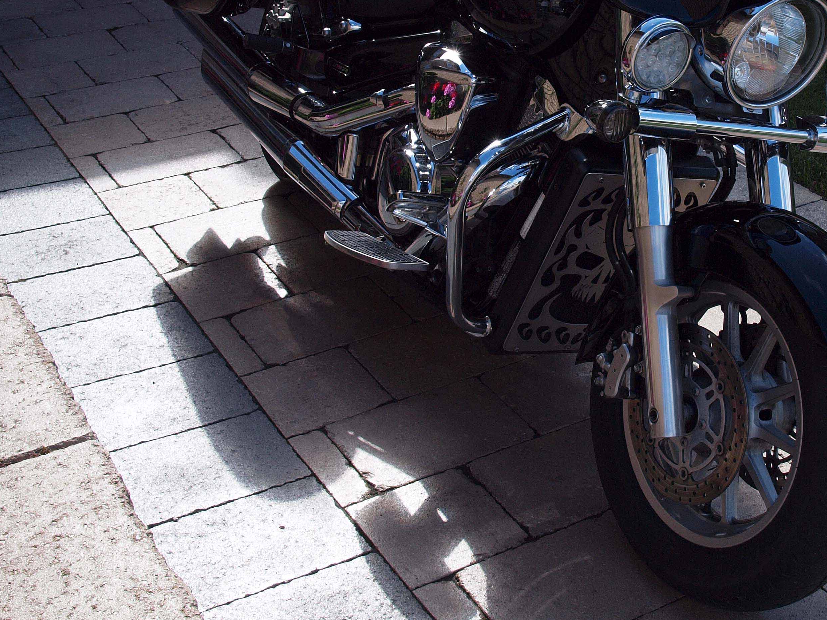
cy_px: 144
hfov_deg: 30.7
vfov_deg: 23.4
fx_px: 1481
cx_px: 603
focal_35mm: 62
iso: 200
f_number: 6.3
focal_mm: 19
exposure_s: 1/320
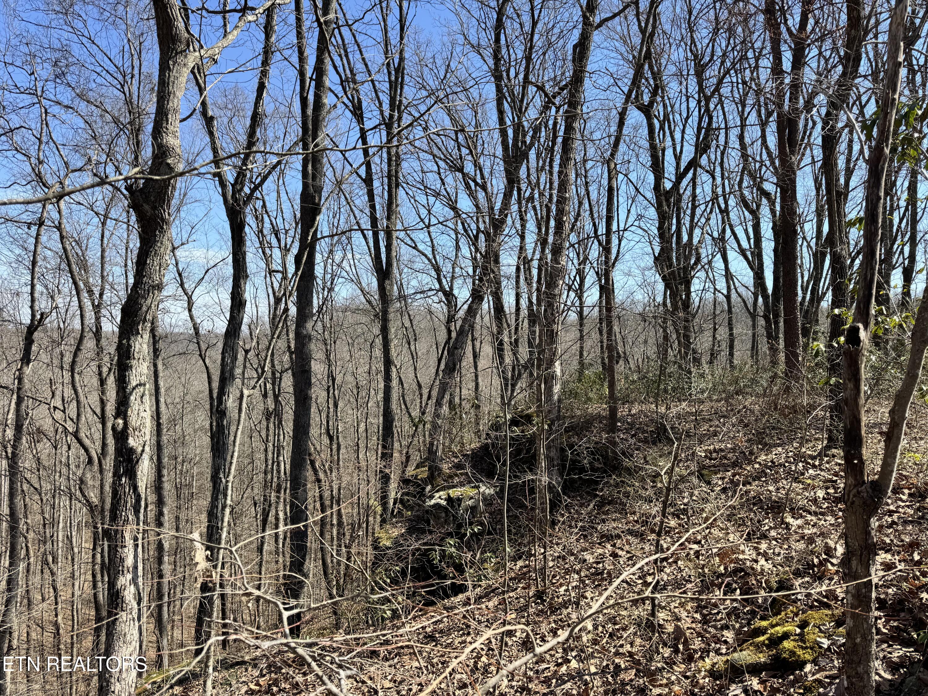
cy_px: 348
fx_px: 643
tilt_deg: -0.9
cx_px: 464
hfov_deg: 71.6
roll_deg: -1.1
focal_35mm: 24
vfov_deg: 56.8
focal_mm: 6.76
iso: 80
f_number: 1.78
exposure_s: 1/2252
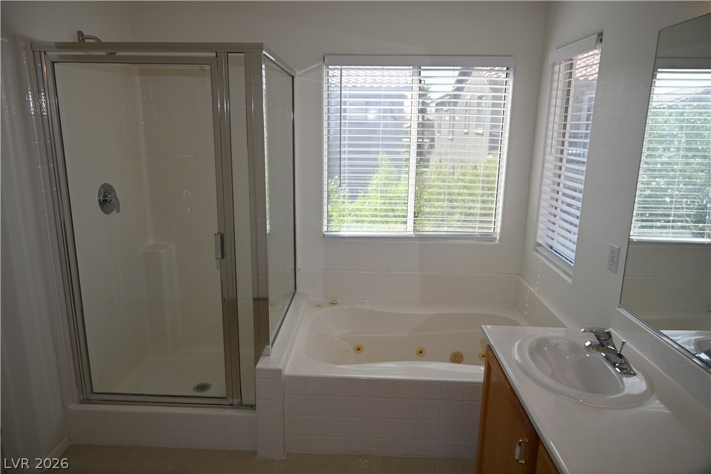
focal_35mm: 24
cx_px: 356
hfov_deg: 73.7
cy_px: 237
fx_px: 474
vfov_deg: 53.1
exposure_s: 1/125
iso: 64
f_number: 5.6
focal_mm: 24
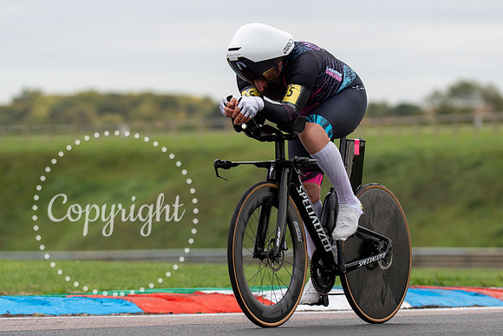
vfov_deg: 4.9
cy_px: 164
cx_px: 303
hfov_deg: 7.3
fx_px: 3938
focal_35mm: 282
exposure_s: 1/800
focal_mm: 194
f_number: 4
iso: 160
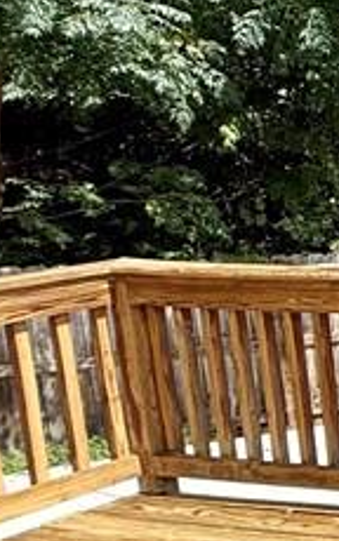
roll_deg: +0.1
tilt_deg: -7.3
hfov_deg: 10.5
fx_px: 974
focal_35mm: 66
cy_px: 238
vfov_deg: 31.0
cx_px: 1095
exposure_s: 1/942
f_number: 2.2
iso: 50
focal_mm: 2.22
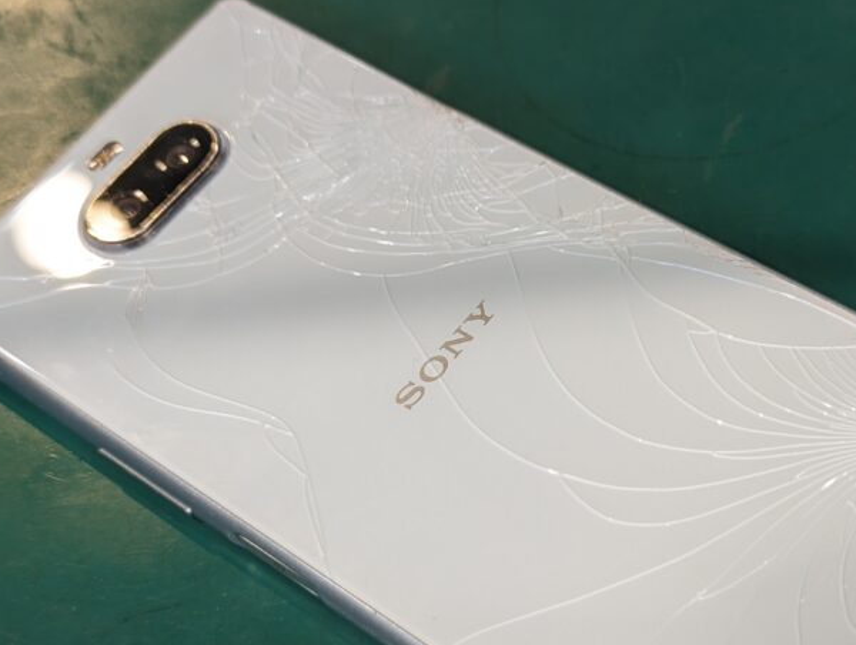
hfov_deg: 26.9
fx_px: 1783
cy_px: 432
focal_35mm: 72
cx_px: 528
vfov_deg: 20.4
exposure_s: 1/33.3
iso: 69
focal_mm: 6.81
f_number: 1.85
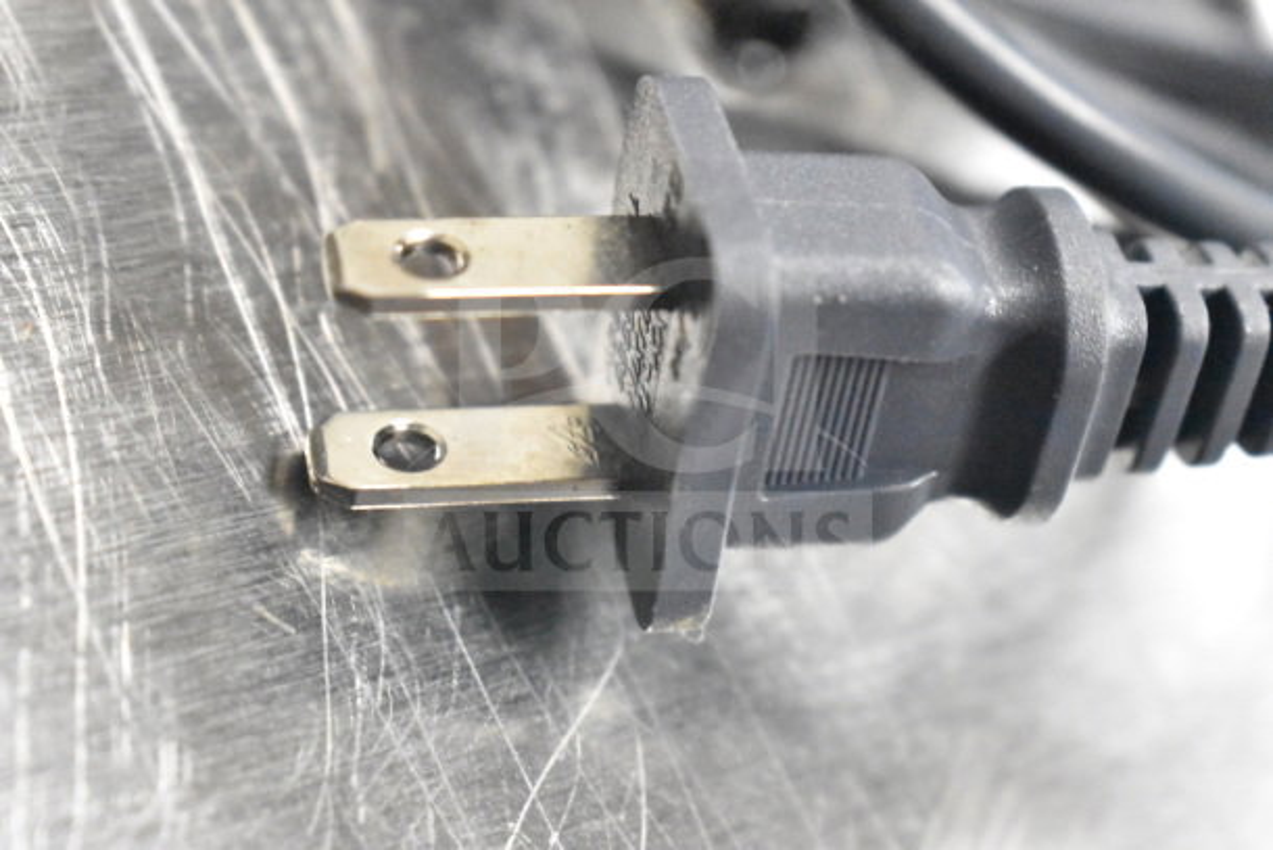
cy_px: 425
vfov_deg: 16.6
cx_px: 636
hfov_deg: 24.6
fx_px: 2918
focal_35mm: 82
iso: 20000
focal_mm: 55
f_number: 5.6
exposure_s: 1/100
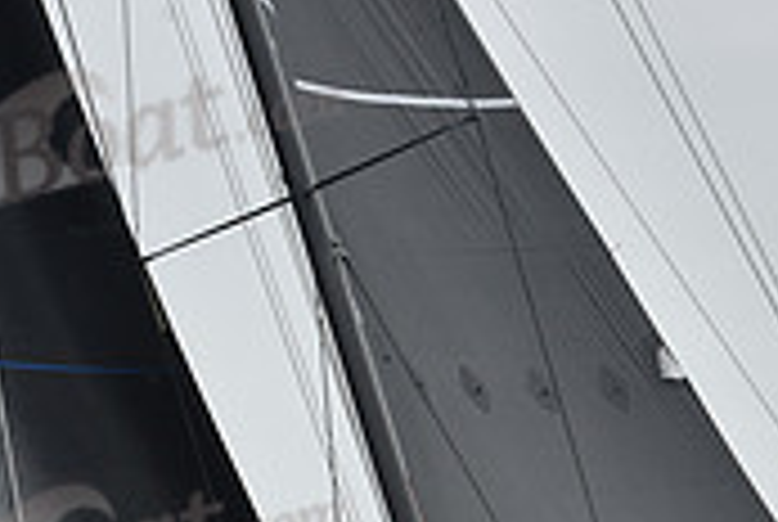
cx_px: 580
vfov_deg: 4.2
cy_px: 749
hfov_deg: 6.3
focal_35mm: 328
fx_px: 7101
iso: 250
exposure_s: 1/800
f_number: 10
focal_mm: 98
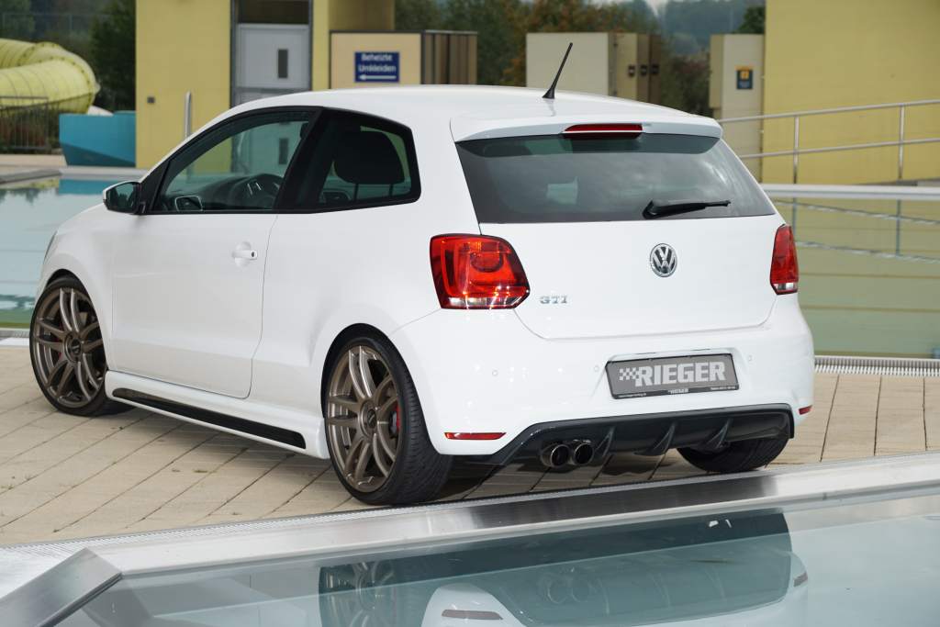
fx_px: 2742
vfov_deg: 13.0
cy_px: 314
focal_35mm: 105
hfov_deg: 19.5
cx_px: 470
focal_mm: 70
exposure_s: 1/160
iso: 100
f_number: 5.6
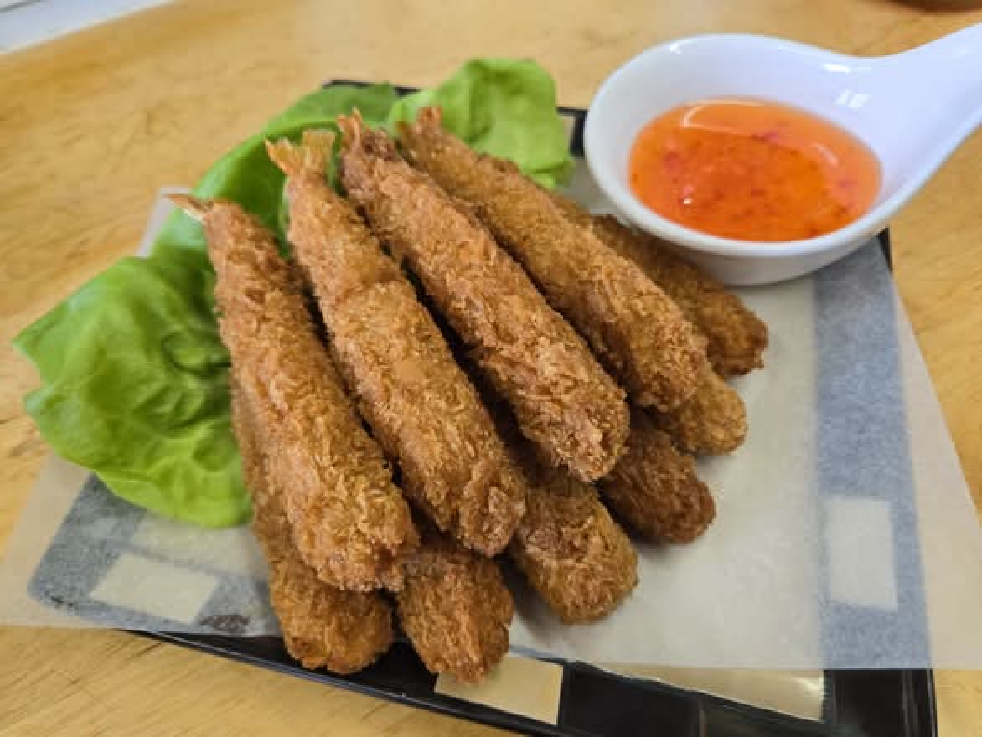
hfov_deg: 73.9
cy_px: 368
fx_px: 653
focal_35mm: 23
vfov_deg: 58.9
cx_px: 491
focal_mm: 5.4
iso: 320
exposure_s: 1/120
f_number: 1.8
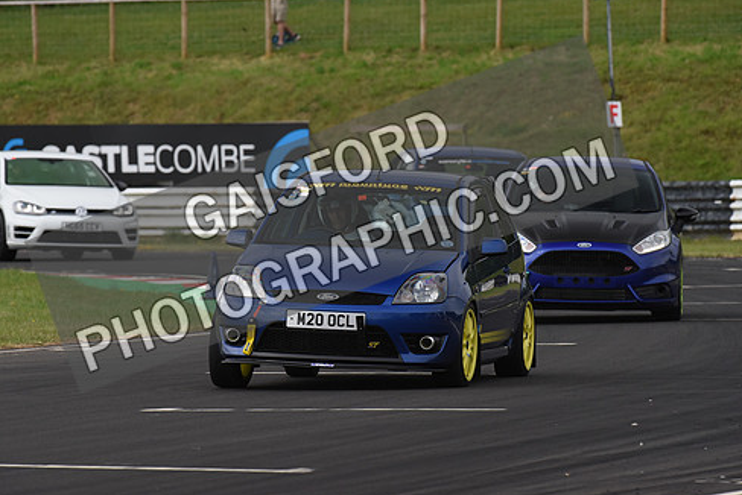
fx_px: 8826
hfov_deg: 4.8
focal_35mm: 428
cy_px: 215
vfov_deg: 3.2
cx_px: 330
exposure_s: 1/1000
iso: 1600
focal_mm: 360
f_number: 8
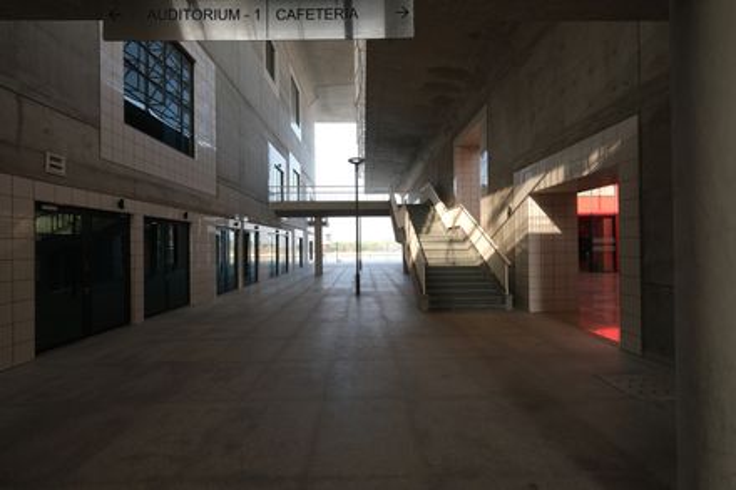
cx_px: 368
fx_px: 307
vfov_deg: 77.3
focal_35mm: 15
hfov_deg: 100.4
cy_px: 245
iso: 320
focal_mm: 10
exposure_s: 1/60
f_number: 8
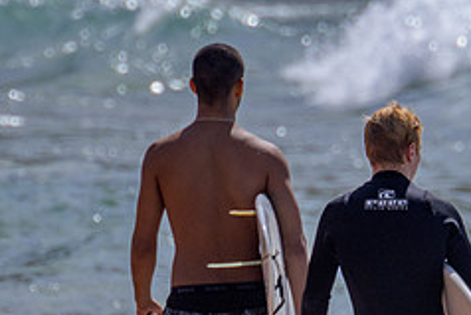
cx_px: 460
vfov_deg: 0.7
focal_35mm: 2118
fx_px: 27726
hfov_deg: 1.0
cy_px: 396
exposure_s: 1/2000
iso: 560
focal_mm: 800
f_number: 11
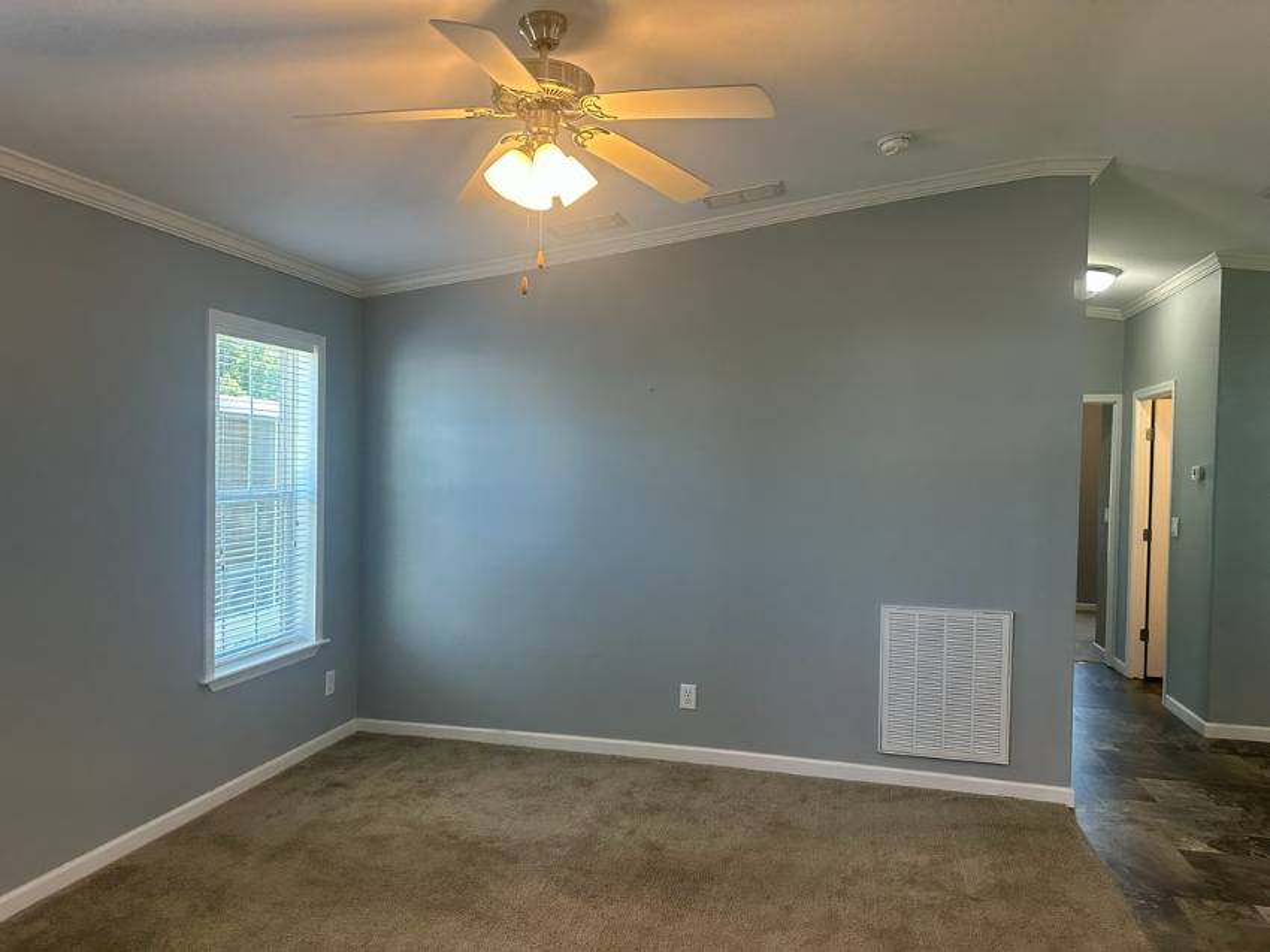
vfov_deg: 56.8
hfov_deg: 71.6
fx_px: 880
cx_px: 635
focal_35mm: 24
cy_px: 476
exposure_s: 1/120
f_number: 1.78
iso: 160
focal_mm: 6.86
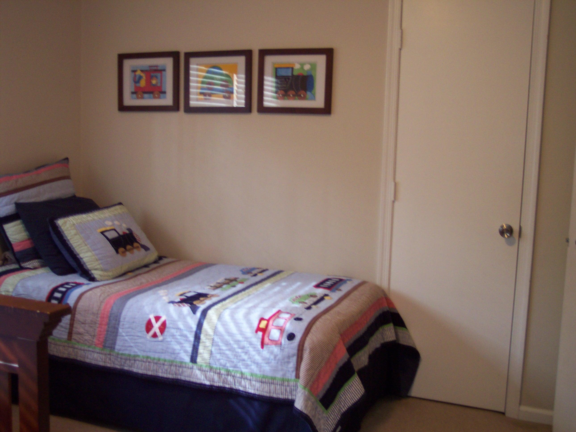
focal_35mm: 38
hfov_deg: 49.0
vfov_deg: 37.7
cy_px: 216
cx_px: 288
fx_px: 632
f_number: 2.8
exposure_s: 1/15
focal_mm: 8
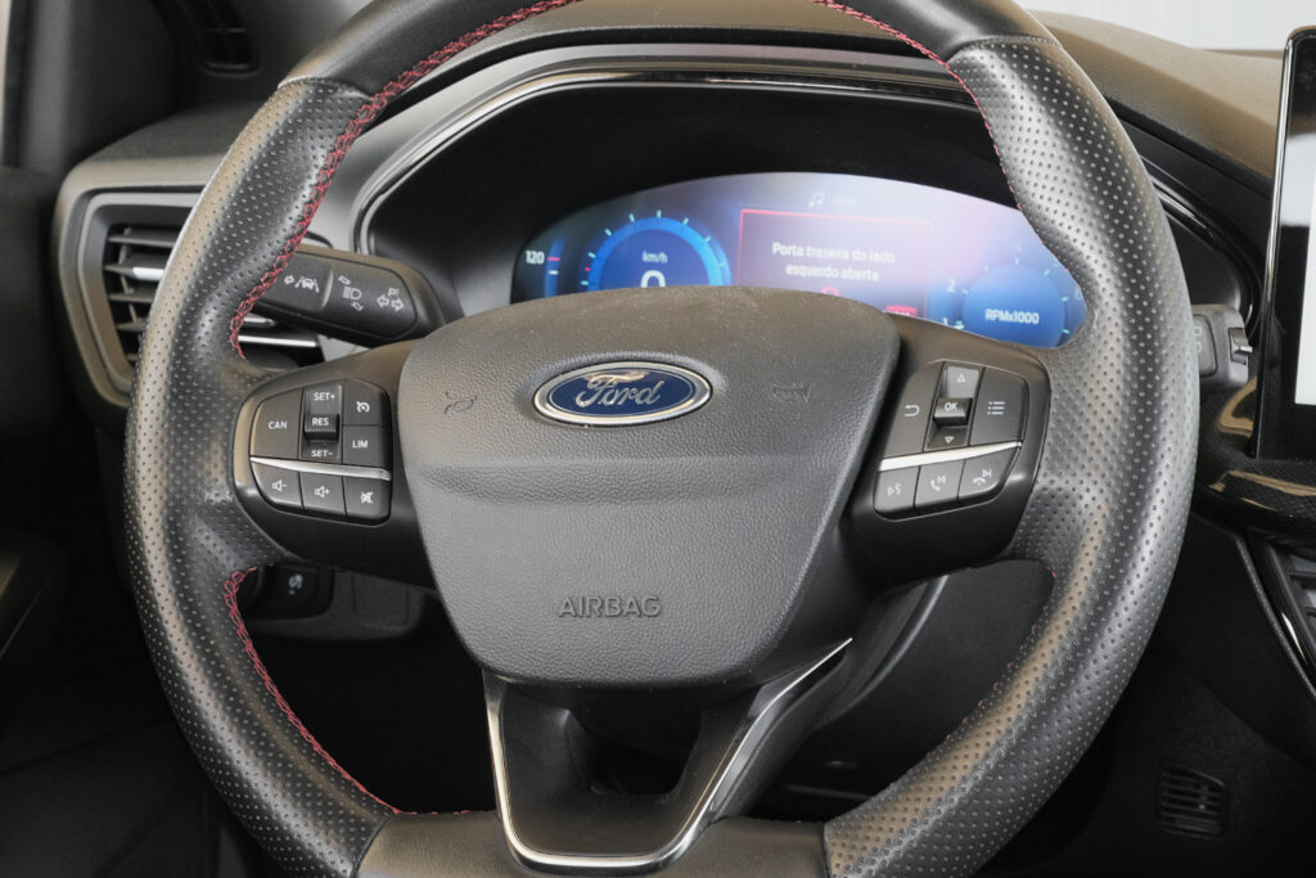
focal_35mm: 68
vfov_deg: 20.0
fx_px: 2486
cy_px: 439
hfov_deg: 29.7
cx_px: 658
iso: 2000
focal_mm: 45
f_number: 7.1
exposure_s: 1/20
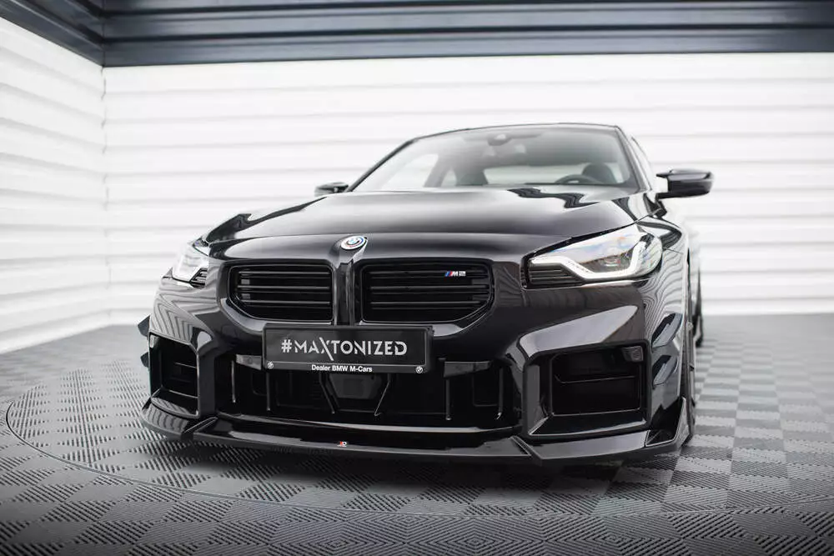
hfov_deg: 51.9
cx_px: 432
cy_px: 265
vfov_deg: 35.9
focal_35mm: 37
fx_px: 858
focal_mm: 35
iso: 500
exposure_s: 1/125
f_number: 2.5
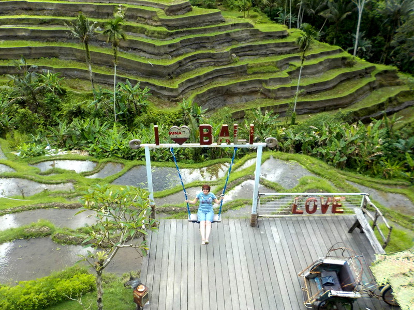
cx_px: 207
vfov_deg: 46.8
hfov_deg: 60.0
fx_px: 359
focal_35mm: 30
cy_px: 155
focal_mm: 4.1
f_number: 3.3
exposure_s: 1/400
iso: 125
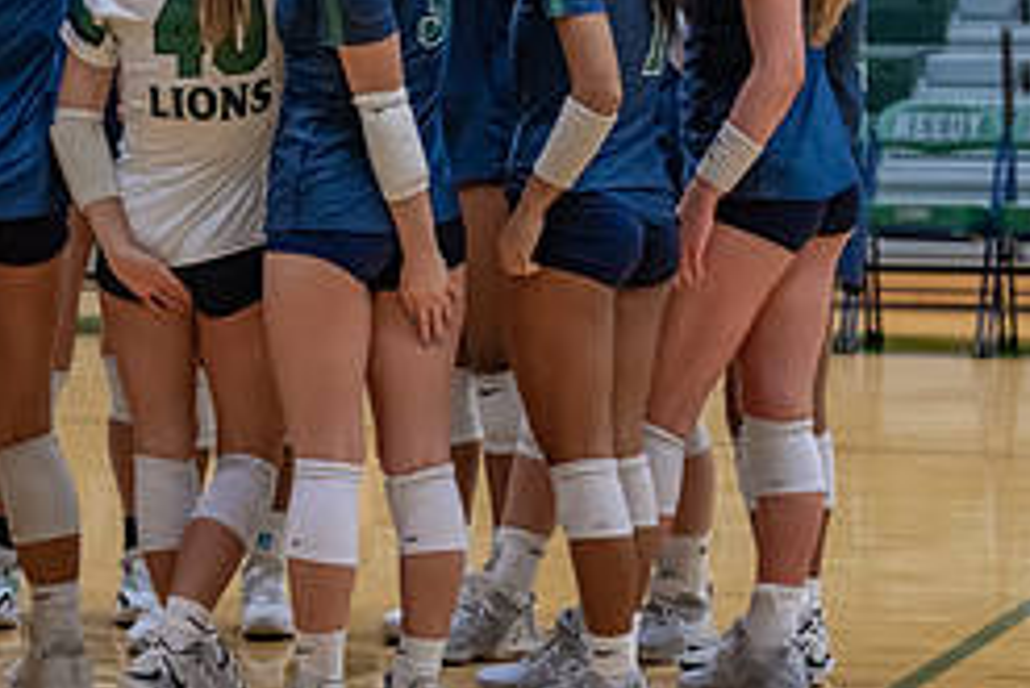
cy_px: 54
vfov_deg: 7.8
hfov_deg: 11.6
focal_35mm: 176
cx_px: 225
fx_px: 5038
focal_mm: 70
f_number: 2.8
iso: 2500
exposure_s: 1/500
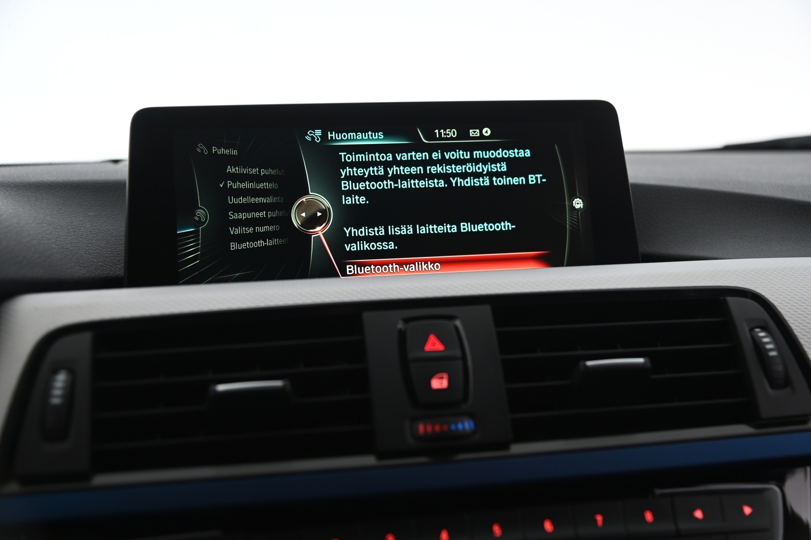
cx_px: 406
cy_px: 270
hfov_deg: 42.8
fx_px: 1035
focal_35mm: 46
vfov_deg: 29.2
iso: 1000
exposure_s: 1/15
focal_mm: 46
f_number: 4
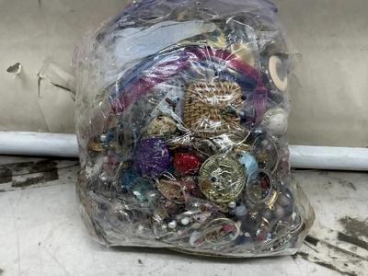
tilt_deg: -29.7
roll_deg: -3.4
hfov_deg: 63.4
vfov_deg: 49.7
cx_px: 184
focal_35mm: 28
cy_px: 138
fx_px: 298
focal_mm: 3
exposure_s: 1/120
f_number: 1.8
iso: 40
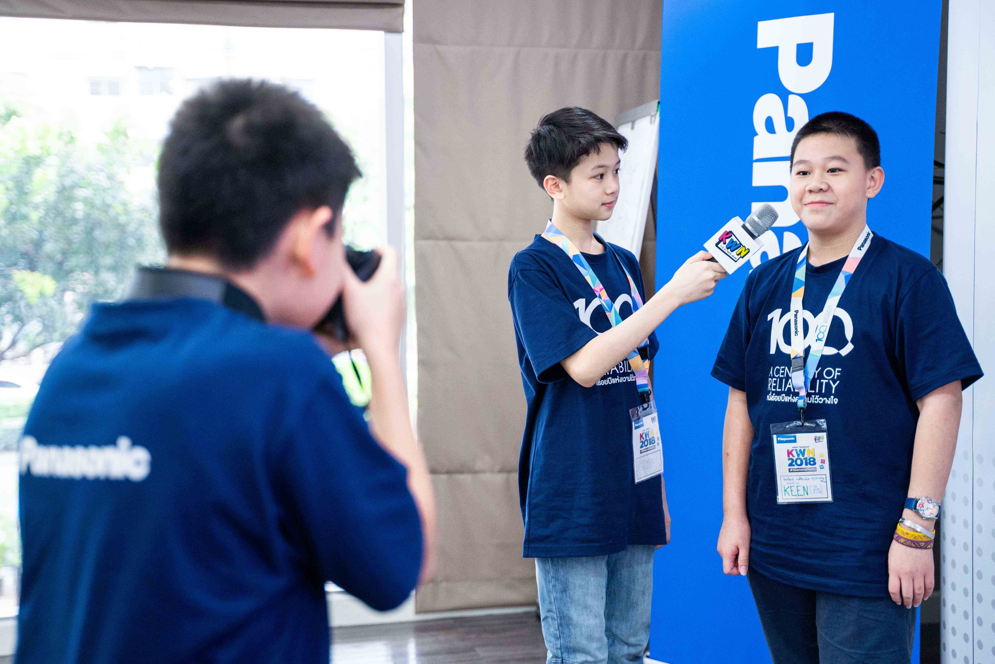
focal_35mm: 52
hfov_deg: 38.2
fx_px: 1437
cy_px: 332
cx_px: 498
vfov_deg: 26.0
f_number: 2.8
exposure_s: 1/125
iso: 3200
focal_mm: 52
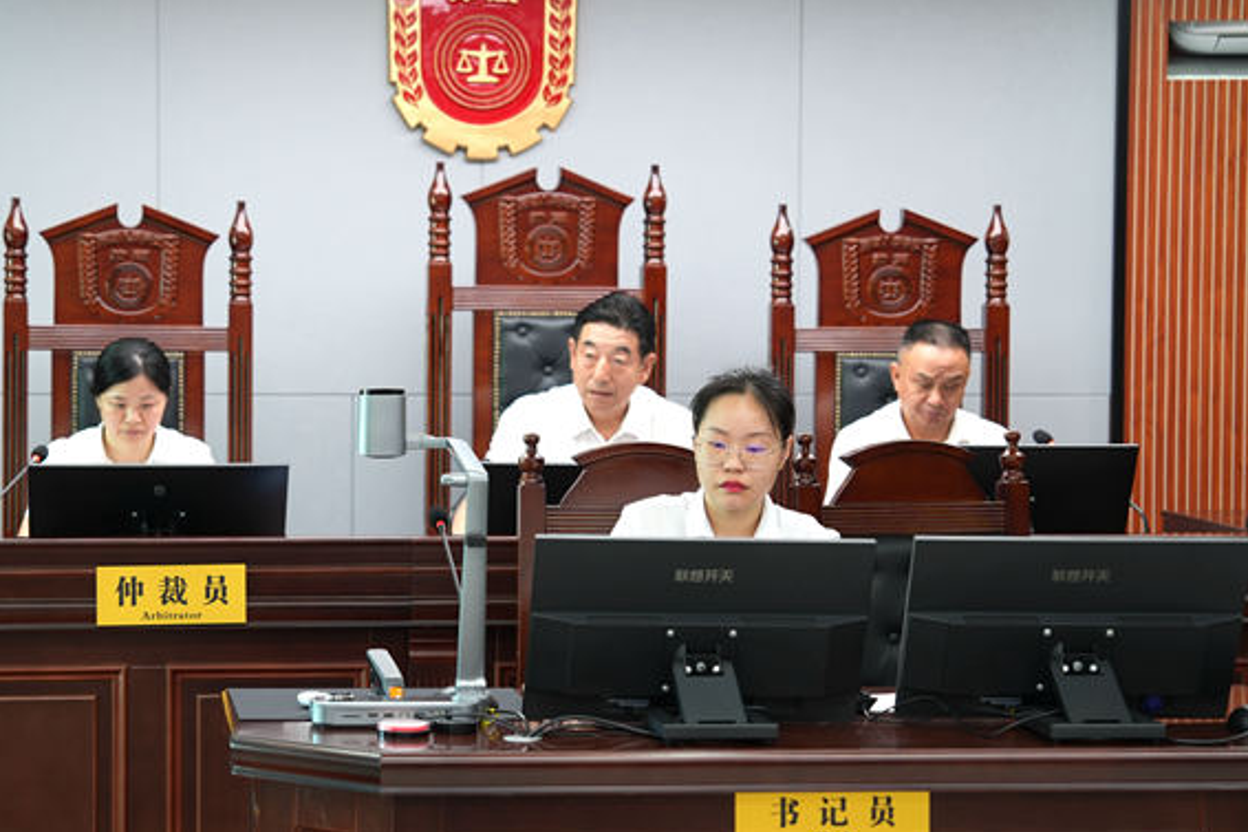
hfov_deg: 20.6
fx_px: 3431
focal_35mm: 99
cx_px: 578
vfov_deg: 13.8
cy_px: 445
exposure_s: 1/50
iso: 200
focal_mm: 70
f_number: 2.8
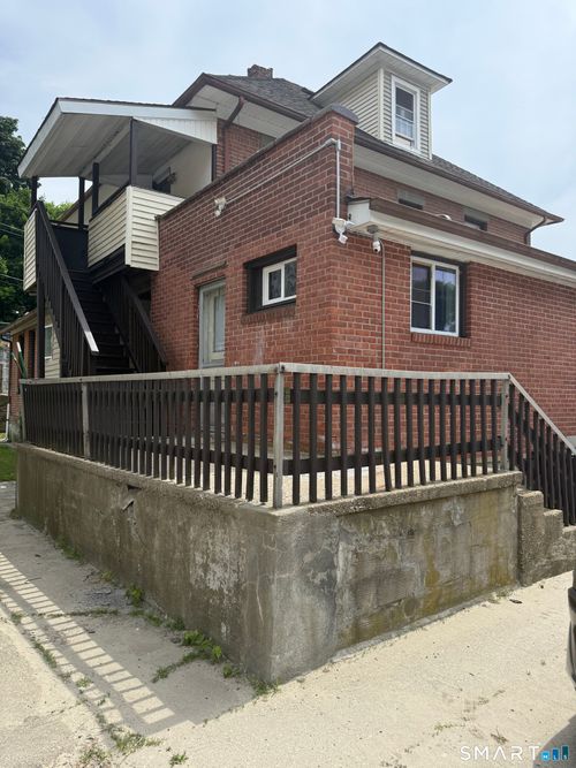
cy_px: 384
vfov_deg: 71.6
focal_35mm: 24
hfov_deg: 56.8
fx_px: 533
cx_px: 288
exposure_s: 1/4673
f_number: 1.78
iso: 125
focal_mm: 6.76
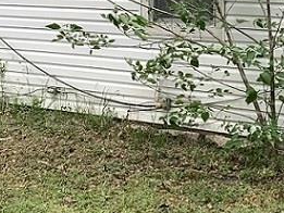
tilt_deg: -3.1
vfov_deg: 12.6
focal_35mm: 116
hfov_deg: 16.8
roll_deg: -0.1
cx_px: 243
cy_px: 9
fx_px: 952
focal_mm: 4.25
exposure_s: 1/583
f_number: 1.8
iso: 25
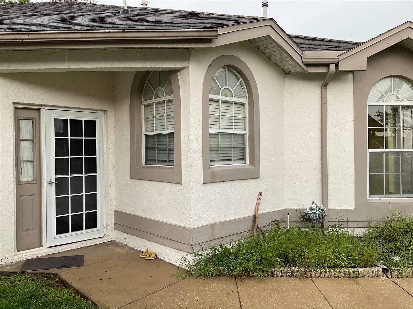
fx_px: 346
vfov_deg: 48.2
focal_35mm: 29
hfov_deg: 61.7
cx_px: 206
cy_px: 154
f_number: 1.8
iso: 16
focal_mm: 3
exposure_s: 1/237
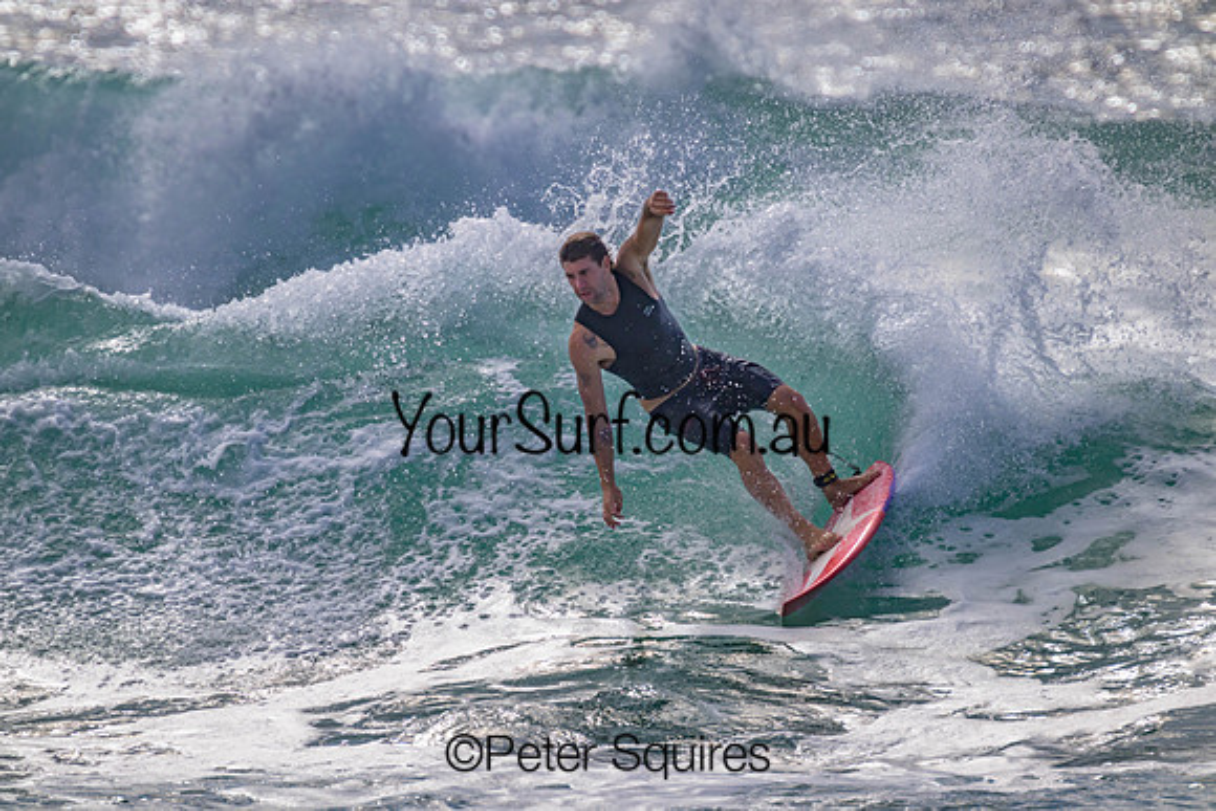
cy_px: 406
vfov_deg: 1.7
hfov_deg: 2.6
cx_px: 608
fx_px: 27027
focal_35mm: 800
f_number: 11
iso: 720
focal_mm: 800
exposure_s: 1/2000
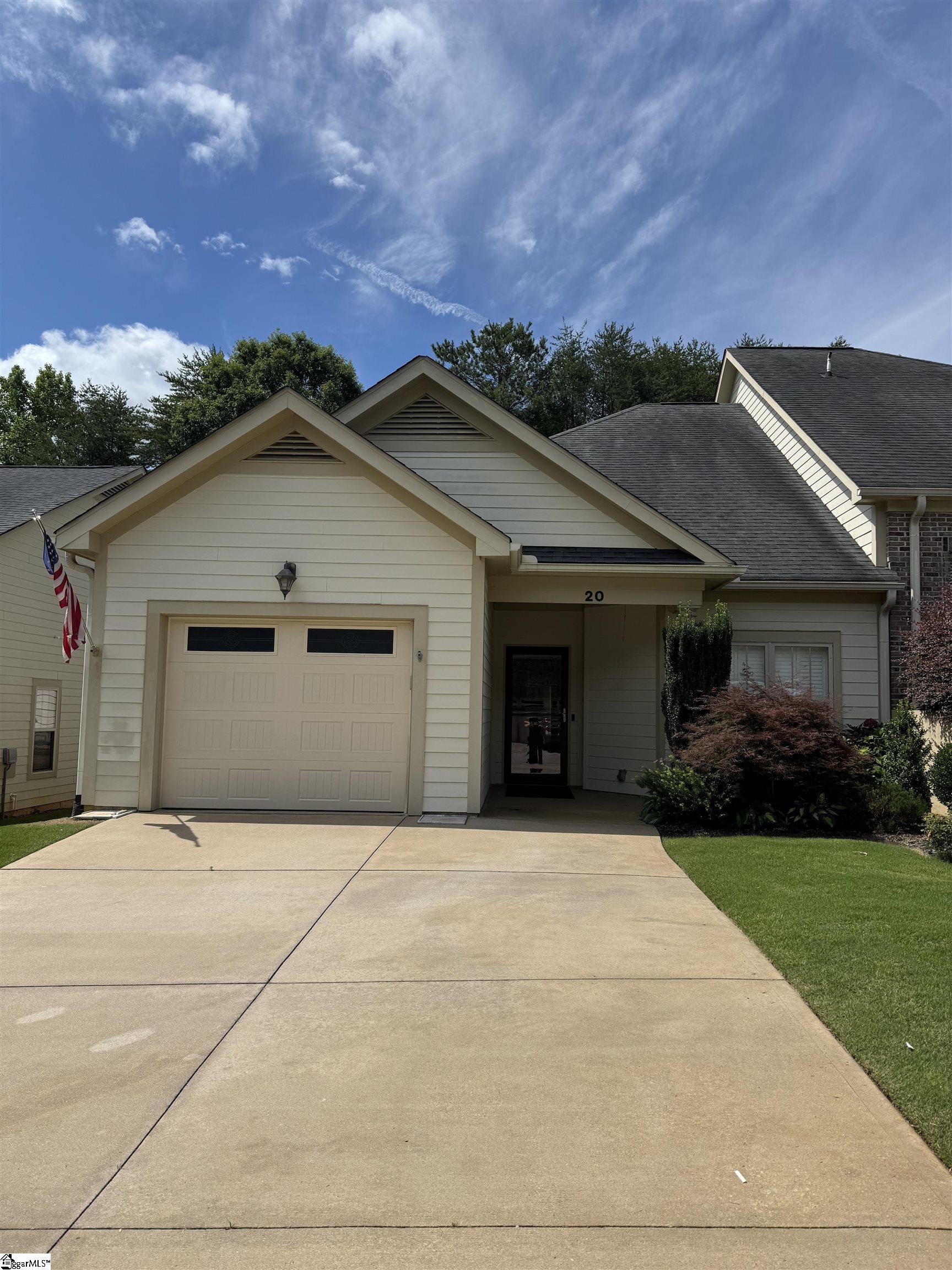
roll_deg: -0.6
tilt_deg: +5.3
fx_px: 880
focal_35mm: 24
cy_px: 635
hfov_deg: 56.8
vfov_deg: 71.6
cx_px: 476
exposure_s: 1/6410
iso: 80
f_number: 1.78
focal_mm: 6.76
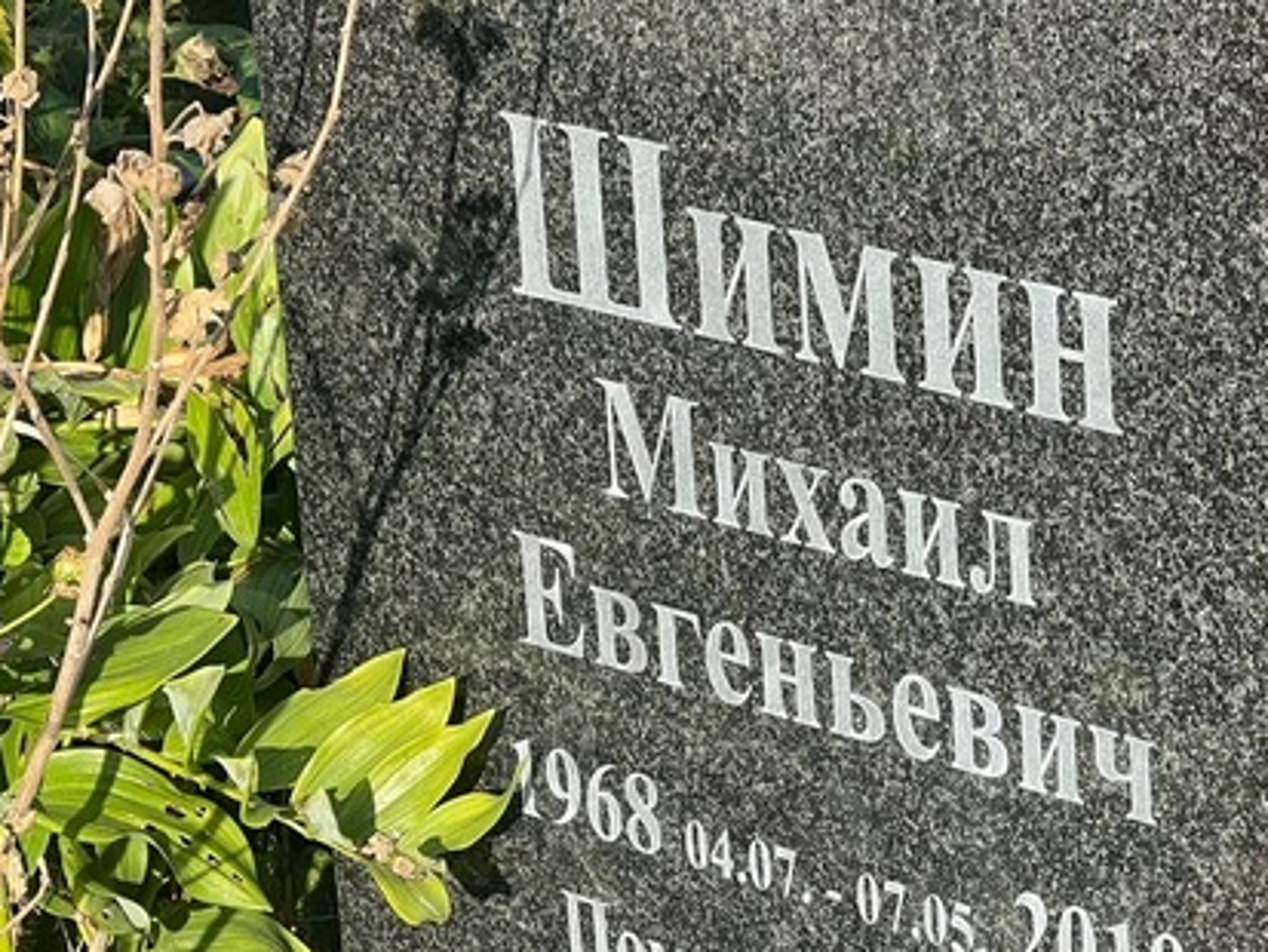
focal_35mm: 149
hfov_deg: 13.2
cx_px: 752
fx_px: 5460
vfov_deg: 9.9
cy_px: 709
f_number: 2.8
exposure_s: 1/282
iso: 32
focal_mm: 9
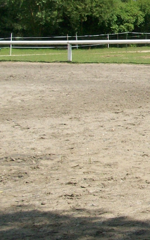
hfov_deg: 10.5
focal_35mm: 111
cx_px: 330
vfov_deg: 18.5
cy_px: 31
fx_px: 726
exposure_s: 1/271
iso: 64
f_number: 5.5
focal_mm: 5.7
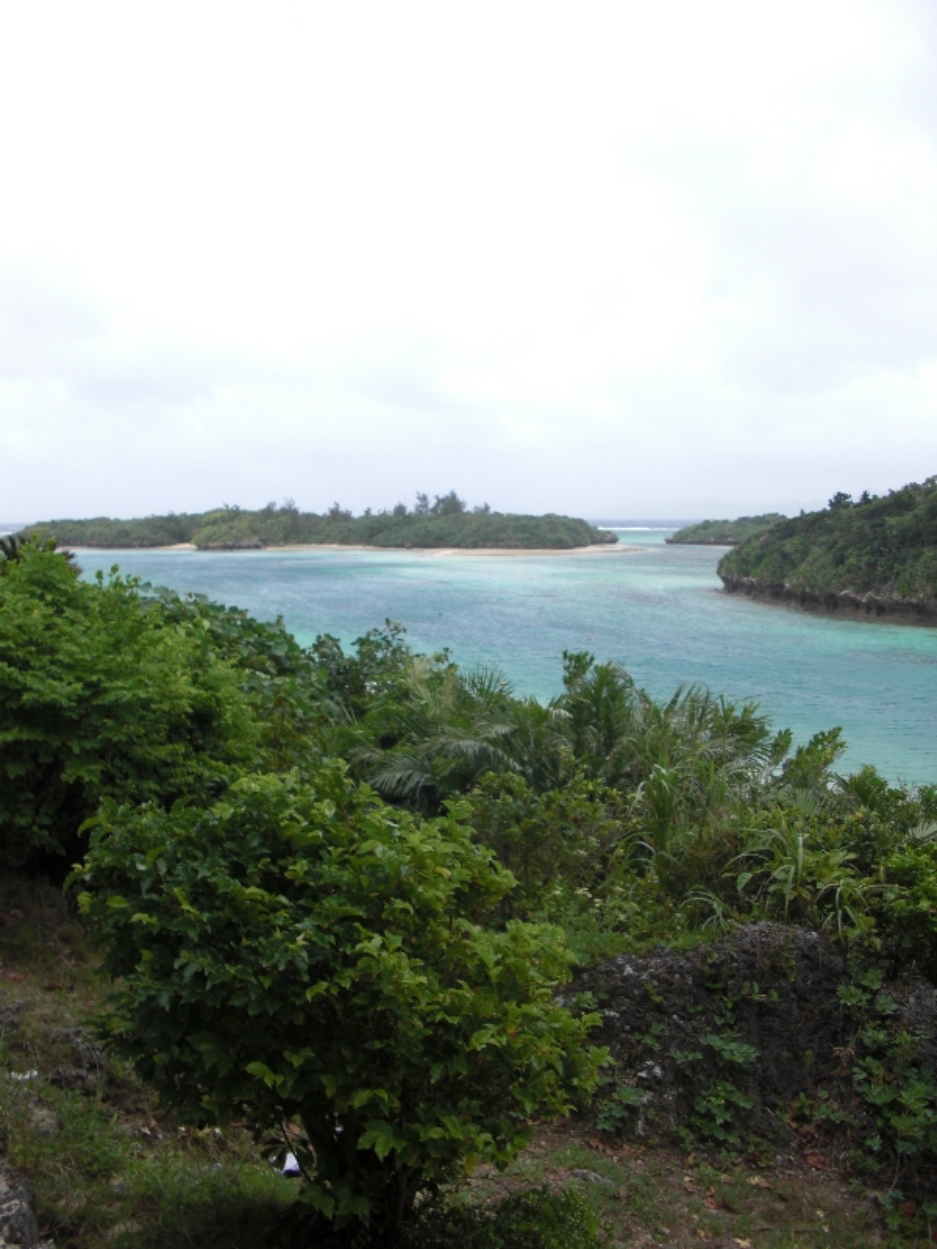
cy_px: 624
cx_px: 468
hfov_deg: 39.7
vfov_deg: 51.4
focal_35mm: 36
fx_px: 1299
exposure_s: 1/500
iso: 50
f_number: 2.8
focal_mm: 6.3
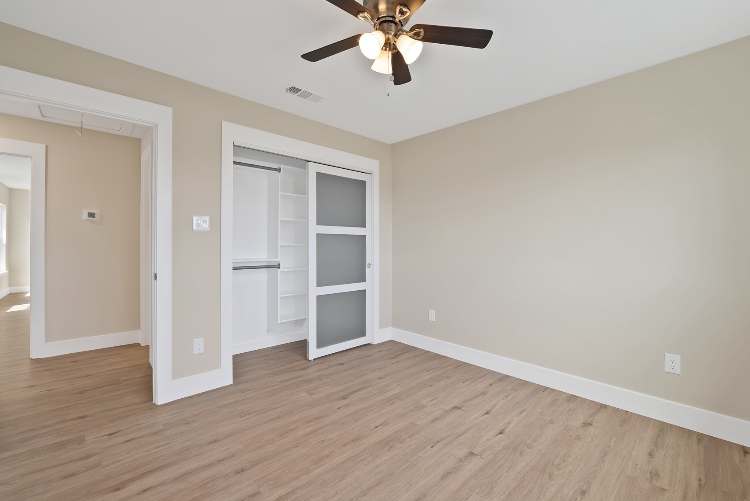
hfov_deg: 104.0
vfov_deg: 81.3
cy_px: 242
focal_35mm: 14
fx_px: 292
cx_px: 402
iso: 640
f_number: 10
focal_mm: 12
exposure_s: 1/6
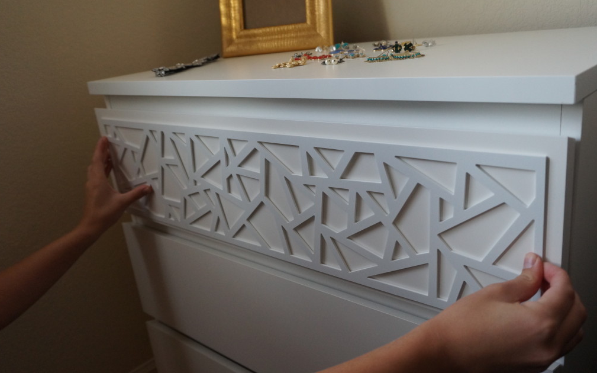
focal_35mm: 31
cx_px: 295
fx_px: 504
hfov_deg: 61.2
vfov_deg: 40.6
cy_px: 195
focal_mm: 20
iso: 1250
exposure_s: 1/160
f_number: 4
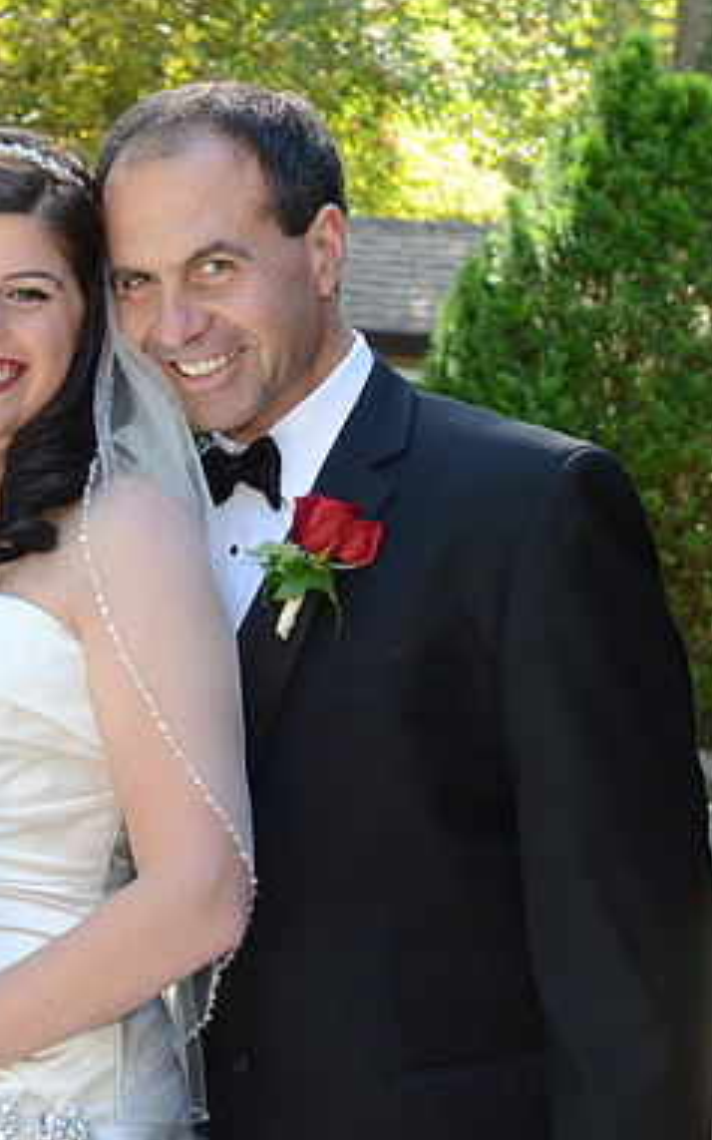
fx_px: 2888
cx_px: 24
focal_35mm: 93
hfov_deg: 13.9
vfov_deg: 22.3
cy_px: 569
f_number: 5.6
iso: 500
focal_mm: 40
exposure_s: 1/100
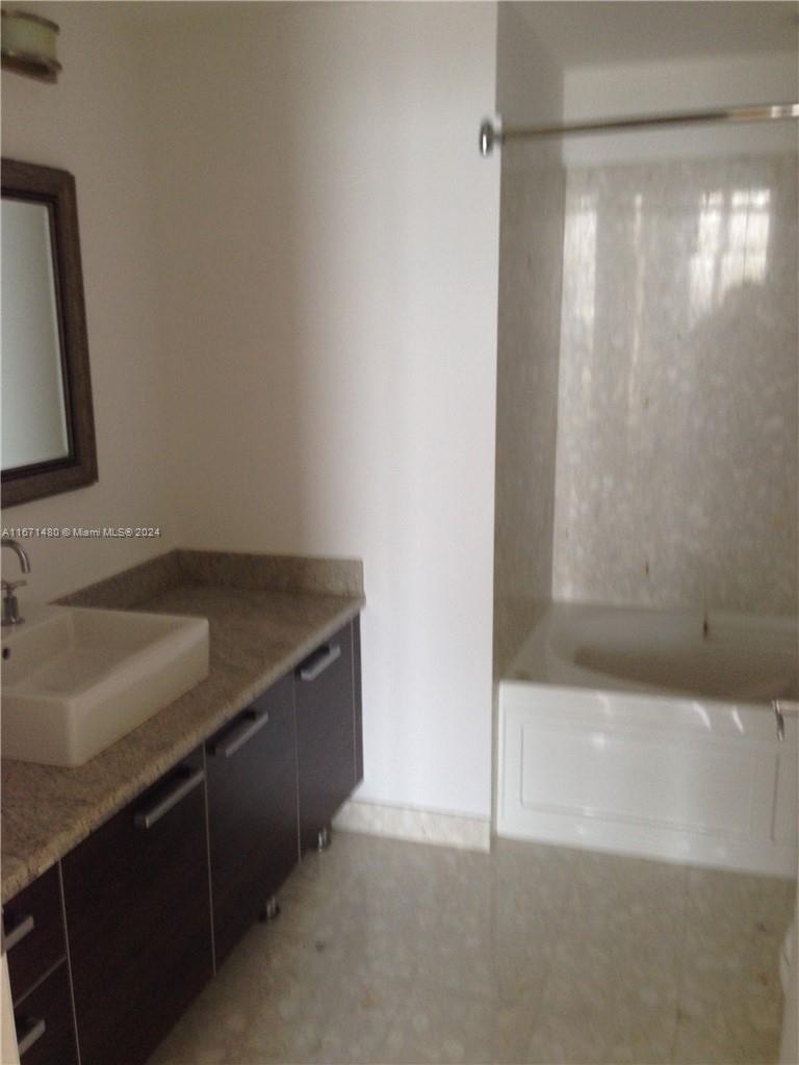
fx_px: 1016
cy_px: 532
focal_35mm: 33
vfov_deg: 55.4
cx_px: 400
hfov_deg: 42.9
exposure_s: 1/20
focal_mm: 4.12
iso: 80
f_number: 2.4
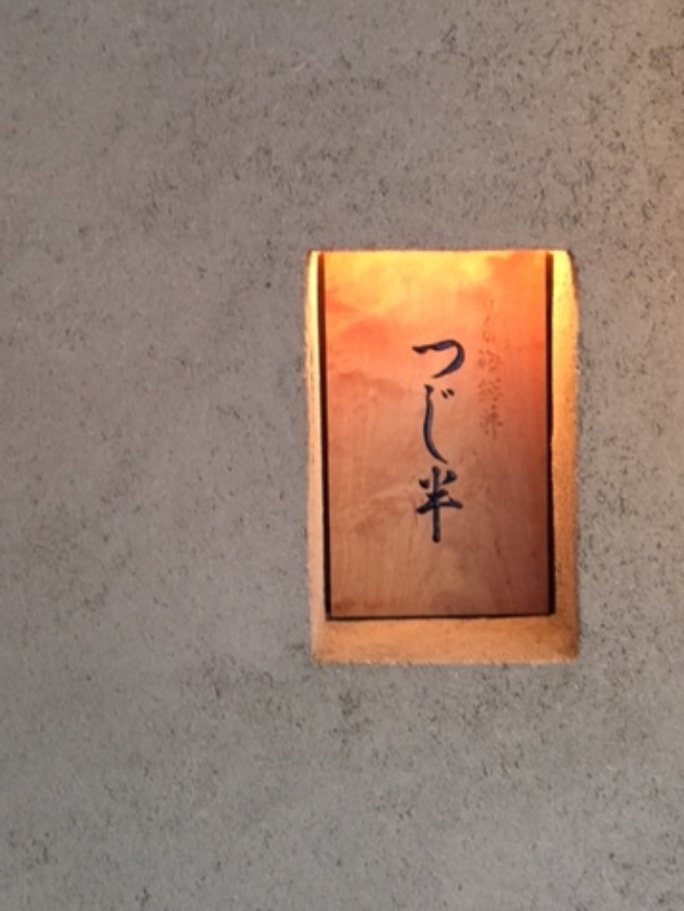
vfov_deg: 47.8
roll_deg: +1.4
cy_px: 404
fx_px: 1028
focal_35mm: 39
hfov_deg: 36.7
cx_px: 400
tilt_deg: -4.9
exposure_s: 1/30
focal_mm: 4.15
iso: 250
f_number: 2.2
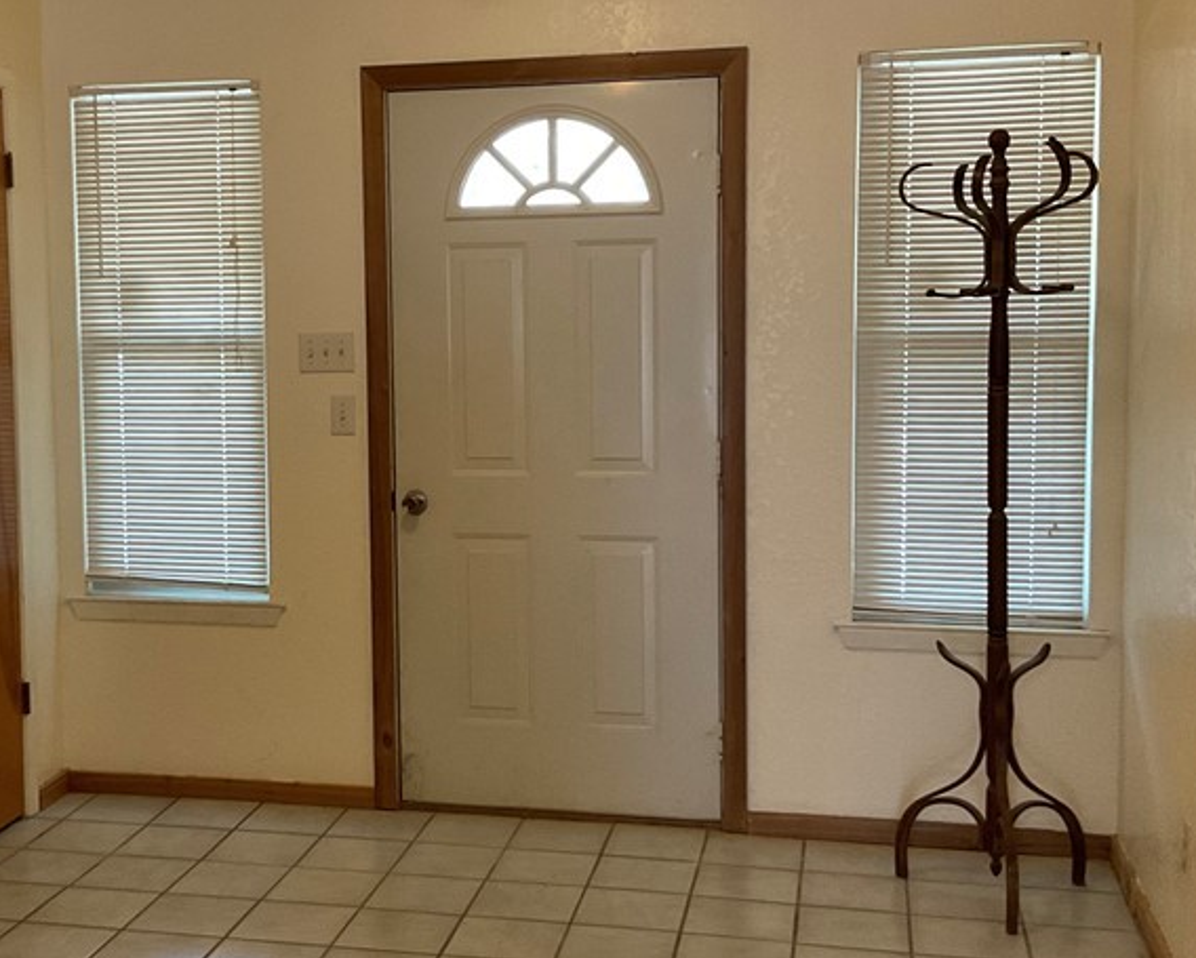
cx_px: 419
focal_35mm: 51
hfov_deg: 36.3
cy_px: 436
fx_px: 1806
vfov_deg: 29.7
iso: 160
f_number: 1.8
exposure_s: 1/60
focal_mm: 3
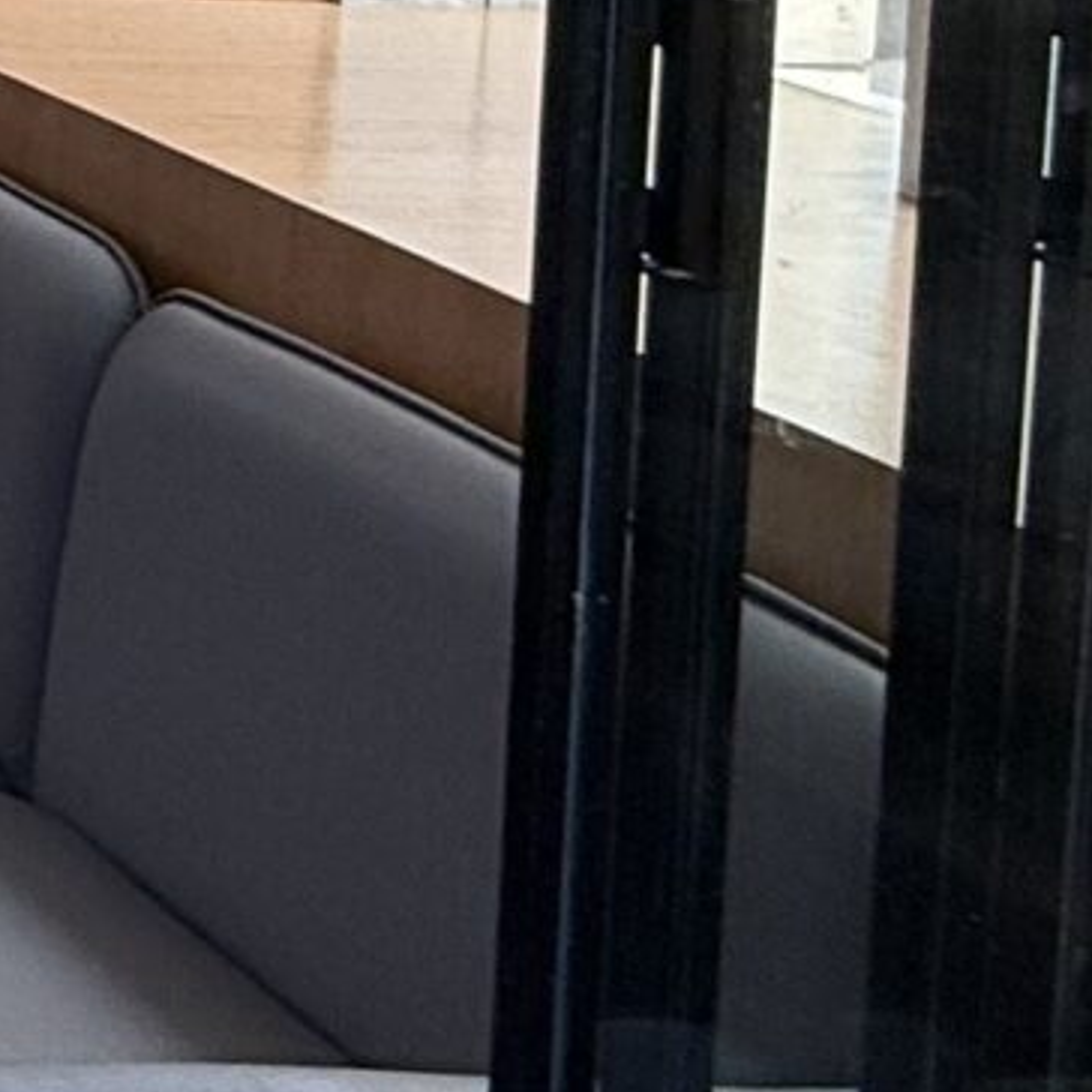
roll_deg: -0.3
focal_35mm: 87
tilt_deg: -4.3
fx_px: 3105
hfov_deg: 12.9
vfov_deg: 18.1
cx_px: -1785
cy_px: -456
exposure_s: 1/111
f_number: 2.2
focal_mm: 2.22
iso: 64
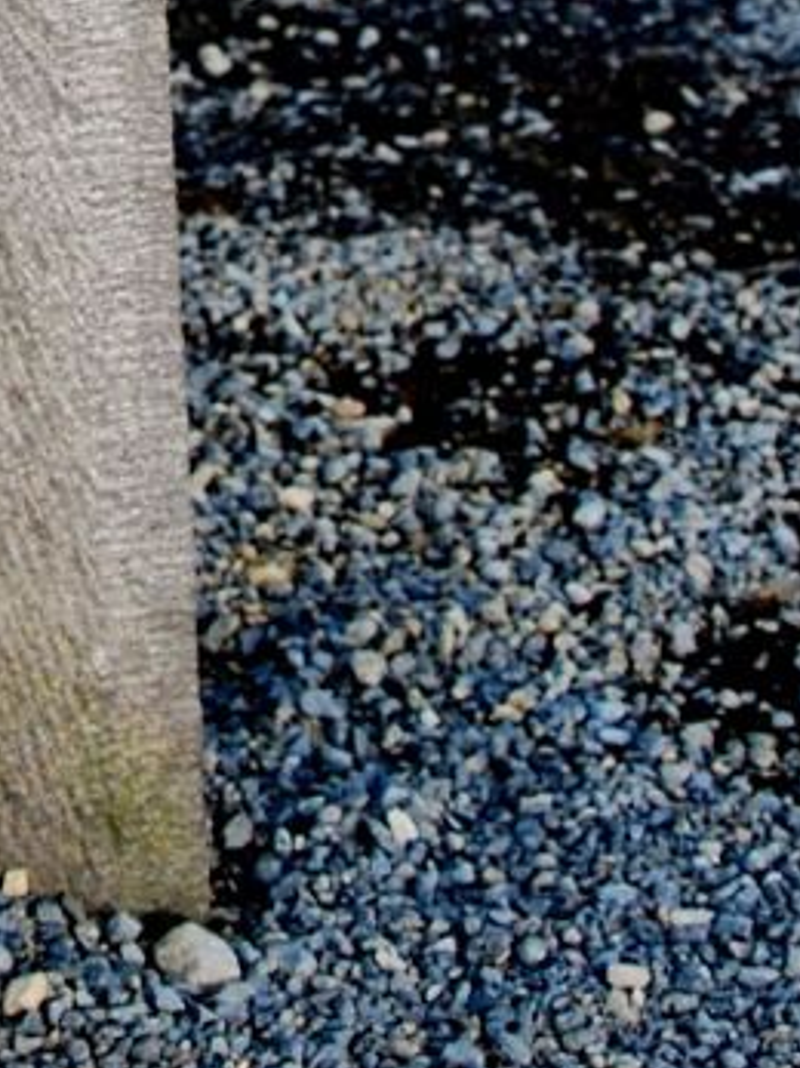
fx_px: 5982
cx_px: -397
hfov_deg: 7.5
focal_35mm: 194
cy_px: -506
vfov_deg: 9.9
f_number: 6.3
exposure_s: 1/160
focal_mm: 26
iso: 100
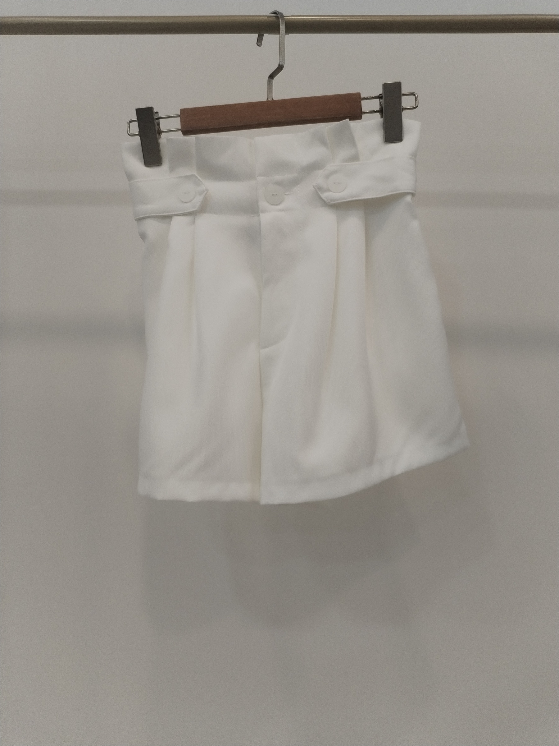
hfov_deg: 48.2
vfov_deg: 61.7
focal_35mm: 29
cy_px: 373
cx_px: 280
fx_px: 624
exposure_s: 1/120
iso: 245
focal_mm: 4.75
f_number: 1.8
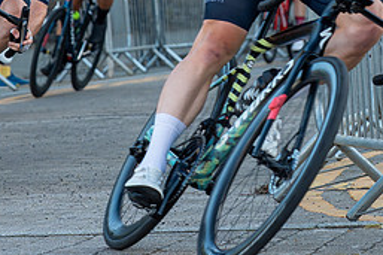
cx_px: 127
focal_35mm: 357
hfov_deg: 5.8
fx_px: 3796
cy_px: -86
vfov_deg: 3.8
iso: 400
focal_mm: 70
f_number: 3.5
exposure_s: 1/800
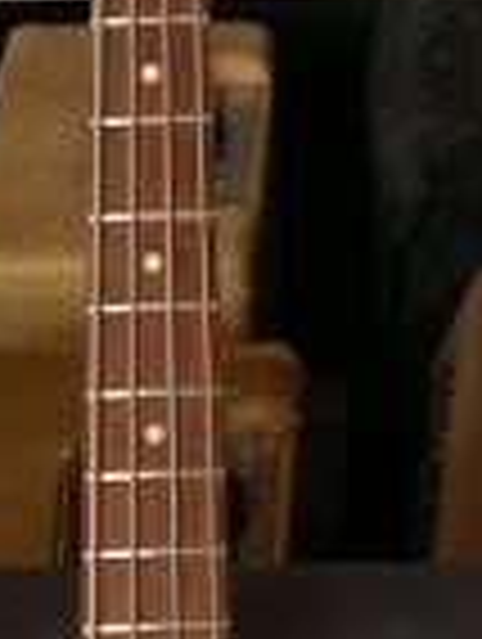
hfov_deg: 7.0
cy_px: 576
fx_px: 3961
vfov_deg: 9.2
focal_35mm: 214
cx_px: 365
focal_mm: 8
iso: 100
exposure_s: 1/10.8
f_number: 2.8
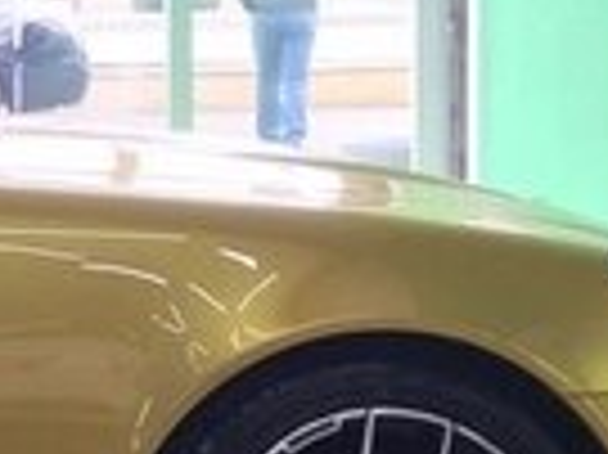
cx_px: -576
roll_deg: +1.2
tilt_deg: -4.2
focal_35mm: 142
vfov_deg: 10.4
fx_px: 2492
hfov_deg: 12.4
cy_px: 137
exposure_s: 1/50
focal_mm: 4.15
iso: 32
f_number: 2.2
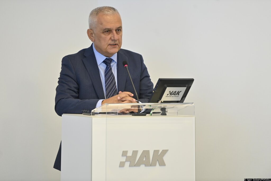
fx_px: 1506
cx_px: 136
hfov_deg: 10.3
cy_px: 90
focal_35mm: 200
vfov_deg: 6.9
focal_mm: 200
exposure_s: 1/320
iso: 1000
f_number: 2.8
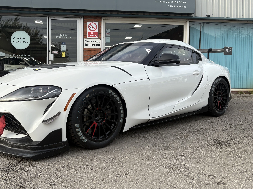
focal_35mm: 31
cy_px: 83
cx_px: 104
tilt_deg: -1.3
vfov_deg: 45.4
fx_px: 227
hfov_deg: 58.0
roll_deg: -0.4
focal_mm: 5.96
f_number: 1.6
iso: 50
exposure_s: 1/1175
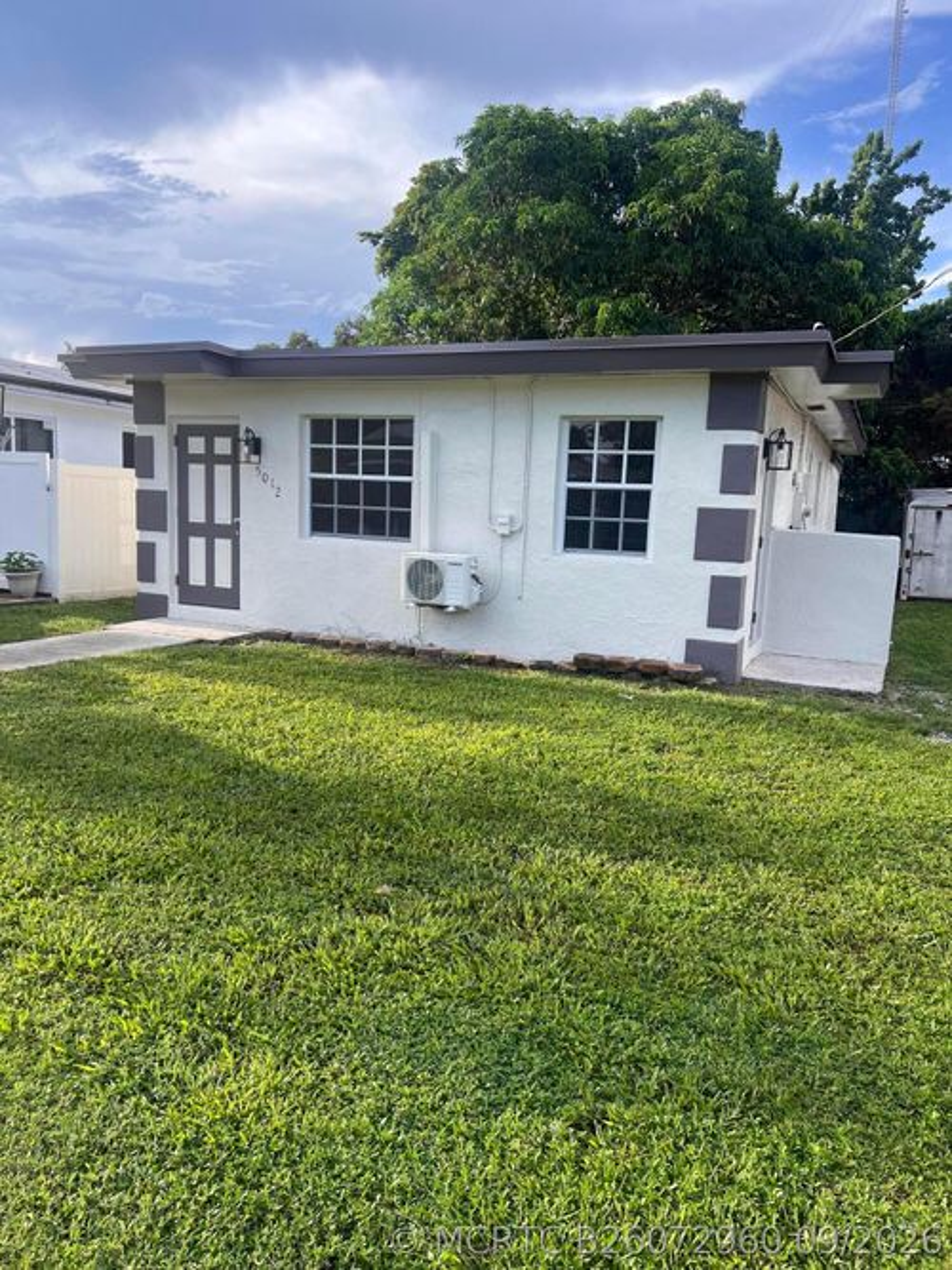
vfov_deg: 67.3
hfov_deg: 53.0
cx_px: 476
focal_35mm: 26
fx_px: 954
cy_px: 635
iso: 50
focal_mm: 5.7
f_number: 1.5
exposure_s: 1/1100
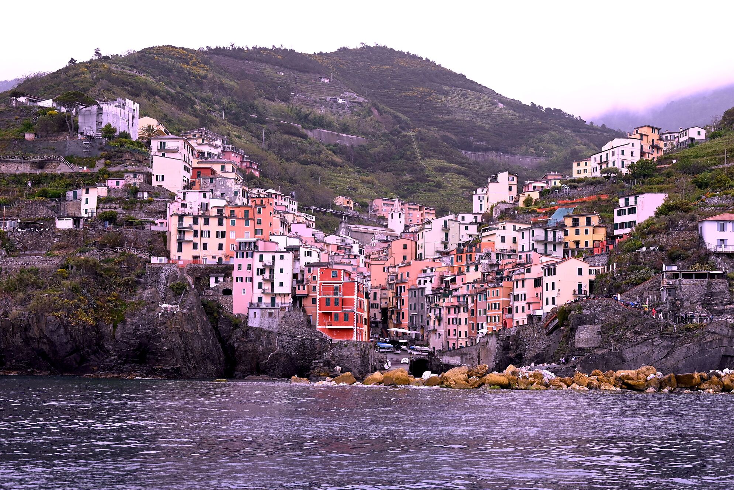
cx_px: 384
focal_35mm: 47
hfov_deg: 41.9
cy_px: 275
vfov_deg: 28.6
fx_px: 959
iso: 400
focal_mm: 39
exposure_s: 1/200
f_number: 7.1
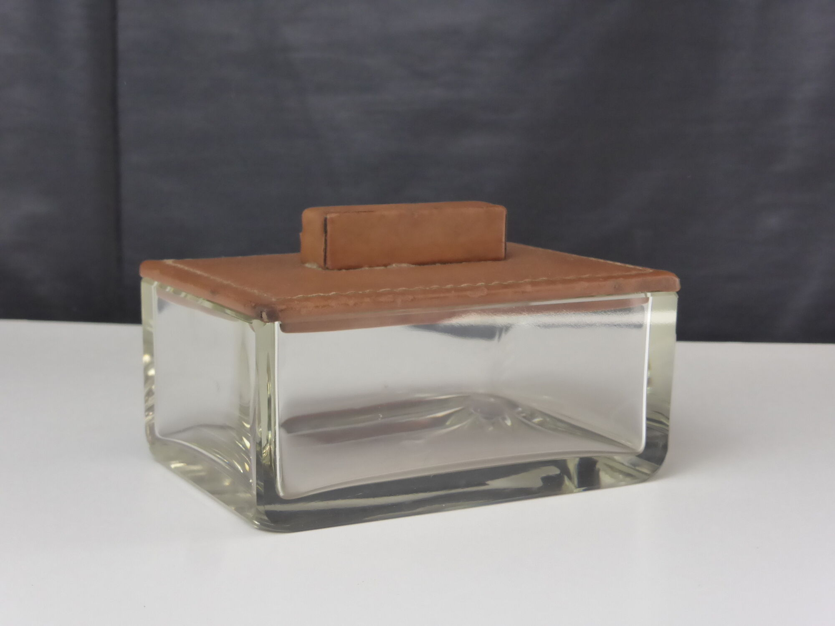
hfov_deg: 29.4
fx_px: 1592
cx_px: 418
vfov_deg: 22.3
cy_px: 313
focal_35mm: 66
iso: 400
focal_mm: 11.7
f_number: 4.9
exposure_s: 1/60
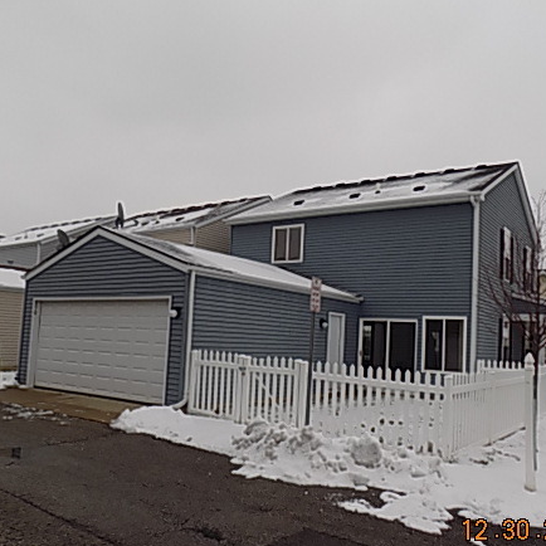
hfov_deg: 53.8
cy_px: 299
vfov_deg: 53.9
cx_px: 320
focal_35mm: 30
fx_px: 535
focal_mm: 4
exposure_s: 1/500
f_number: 3.1
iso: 80
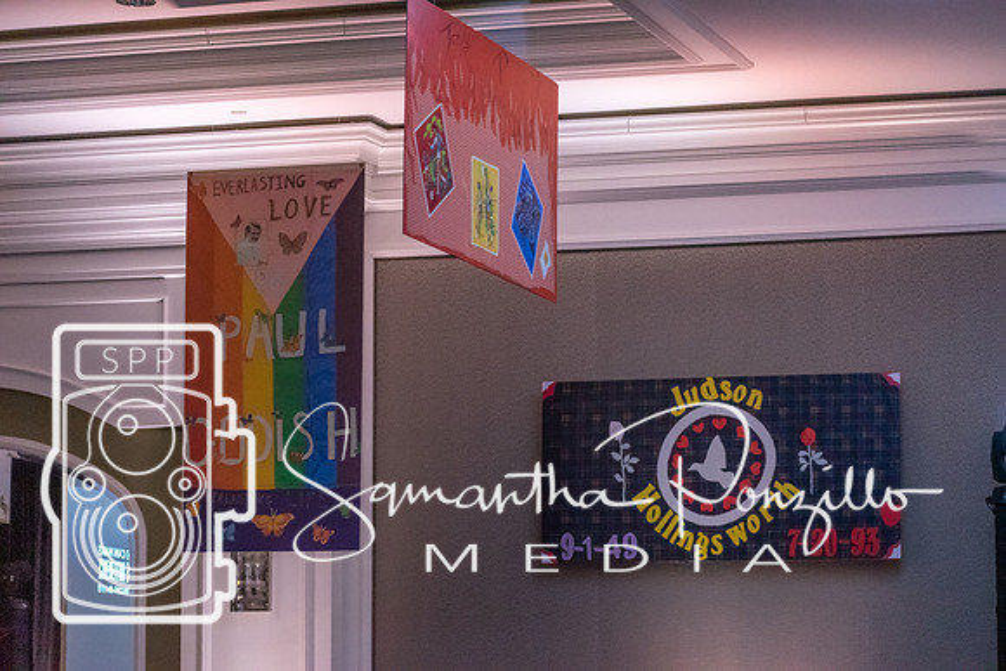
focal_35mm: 117
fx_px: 3270
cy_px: 336
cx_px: 503
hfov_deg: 17.5
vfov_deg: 11.7
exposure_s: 1/125
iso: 6400
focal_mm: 78
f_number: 4.8
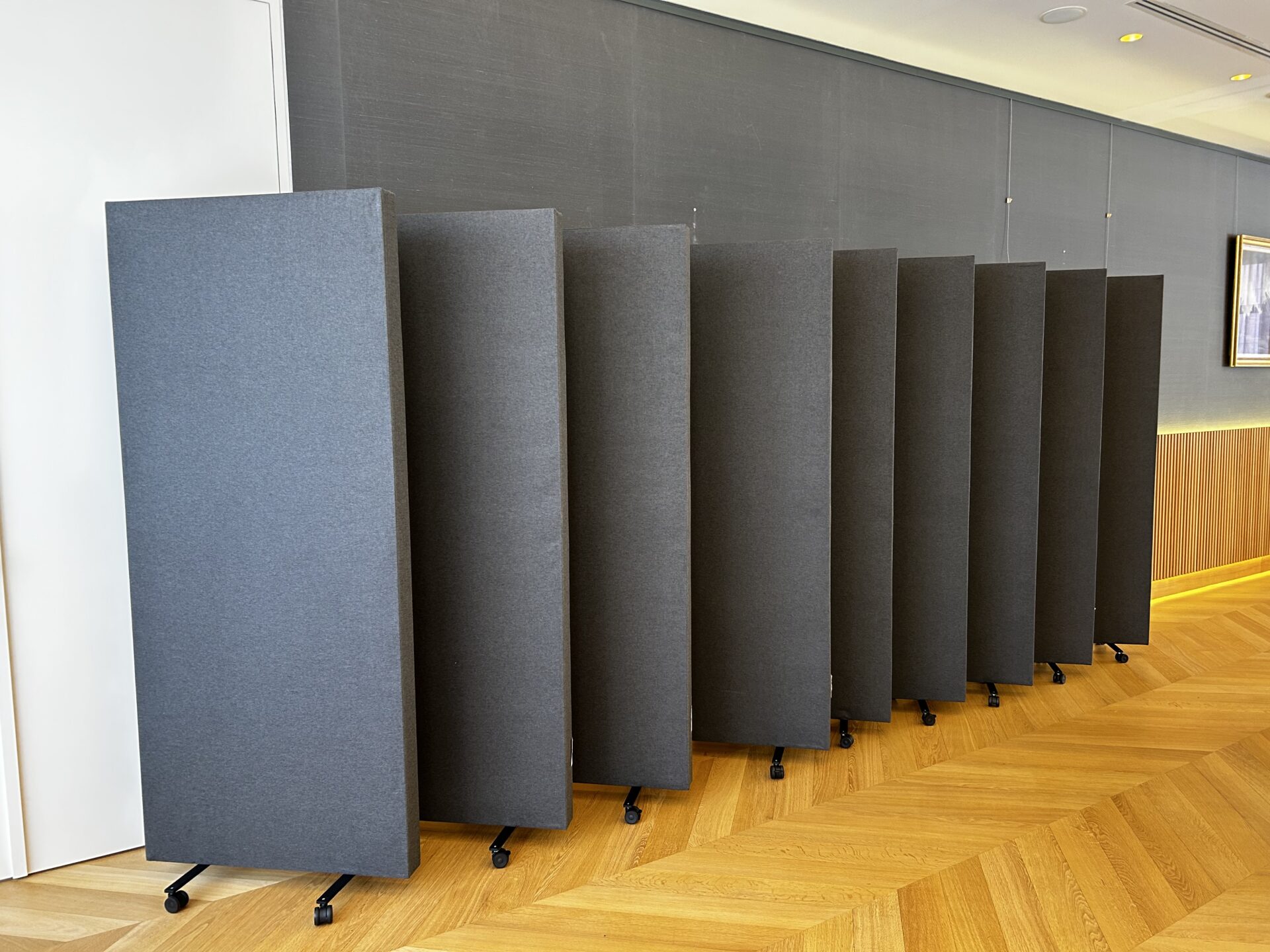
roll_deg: +0.5
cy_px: 476
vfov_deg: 53.1
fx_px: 954
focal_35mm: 26
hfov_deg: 67.3
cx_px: 635
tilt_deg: -5.2
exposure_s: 1/100
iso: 125
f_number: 1.5
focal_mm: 5.7
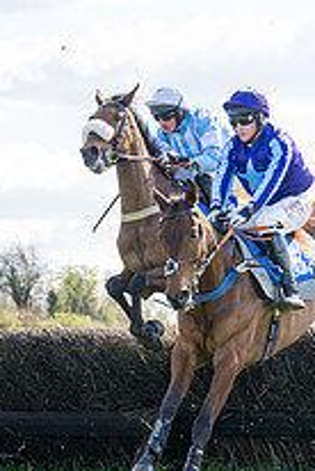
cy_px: 361
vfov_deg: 9.0
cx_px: -46
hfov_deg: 6.0
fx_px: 2995
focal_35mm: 229
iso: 400
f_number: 4
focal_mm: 70
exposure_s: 1/1600
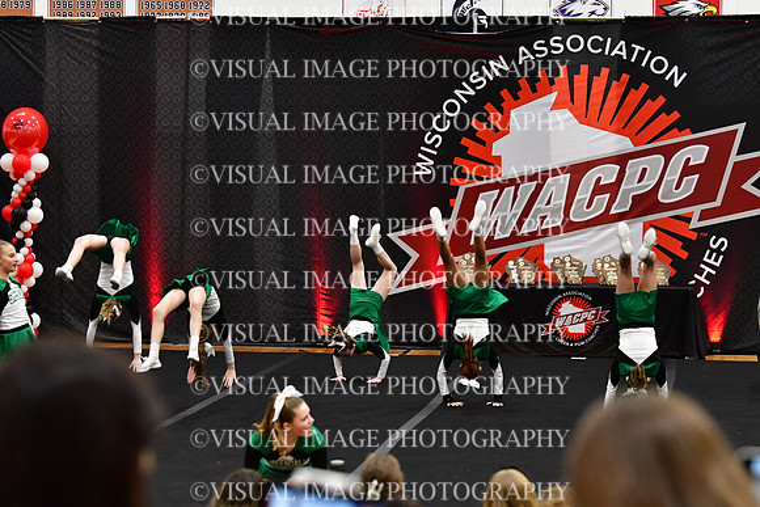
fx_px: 2534
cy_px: 254
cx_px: 380
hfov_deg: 17.1
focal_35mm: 120
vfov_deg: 11.4
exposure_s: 1/500
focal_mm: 80
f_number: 3.5
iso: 4000
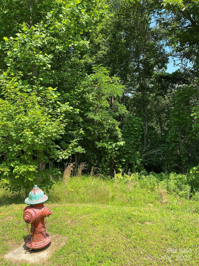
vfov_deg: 67.3
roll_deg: +2.8
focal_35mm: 26
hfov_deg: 53.1
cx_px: 100
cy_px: 133
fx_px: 199
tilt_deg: +0.0
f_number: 1.8
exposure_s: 1/871
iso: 32
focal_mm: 4.25
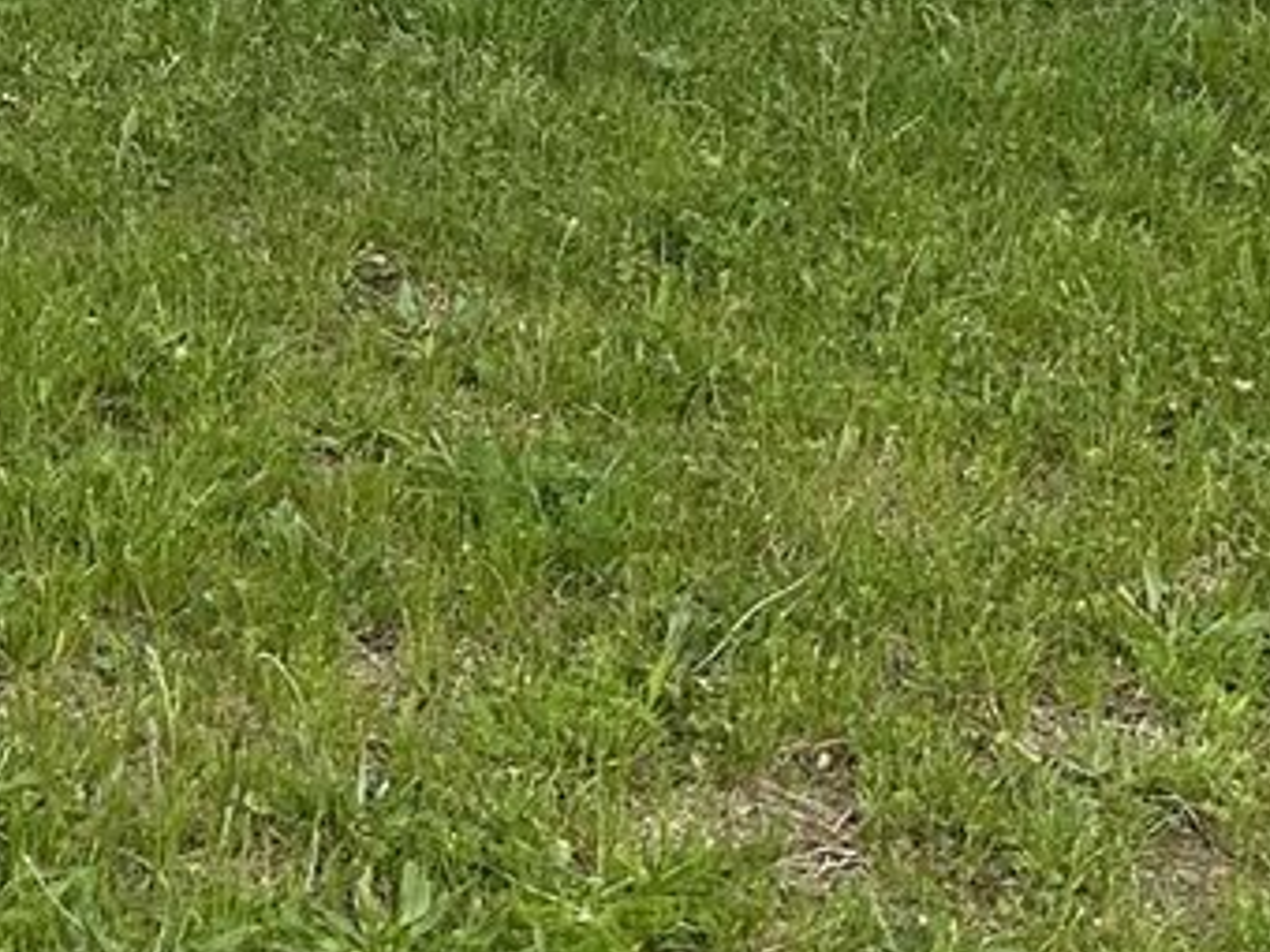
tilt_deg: -5.8
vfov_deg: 12.1
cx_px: -620
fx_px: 4146
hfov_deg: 16.0
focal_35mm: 113
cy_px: -709
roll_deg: +1.5
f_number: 1.78
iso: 80
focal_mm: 6.86
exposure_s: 1/1779
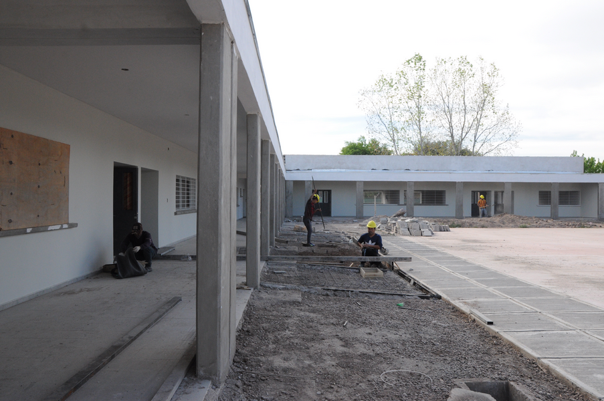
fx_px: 553
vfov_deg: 39.9
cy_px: 200
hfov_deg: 57.3
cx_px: 302
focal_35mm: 33
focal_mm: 22
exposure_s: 1/400
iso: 800
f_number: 10
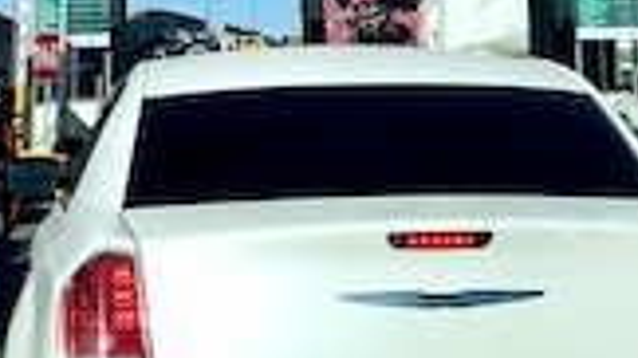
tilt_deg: +14.2
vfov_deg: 10.0
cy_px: -350
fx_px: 1911
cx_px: 370
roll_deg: +1.8
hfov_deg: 18.9
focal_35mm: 113
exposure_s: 1/2088
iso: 20
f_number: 1.8
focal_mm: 4
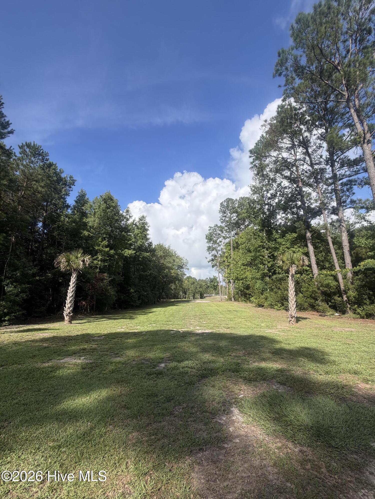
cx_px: 188
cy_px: 250
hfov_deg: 85.7
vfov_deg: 102.1
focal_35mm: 14
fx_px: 202
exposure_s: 1/770
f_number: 2.2
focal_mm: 2.22
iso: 32
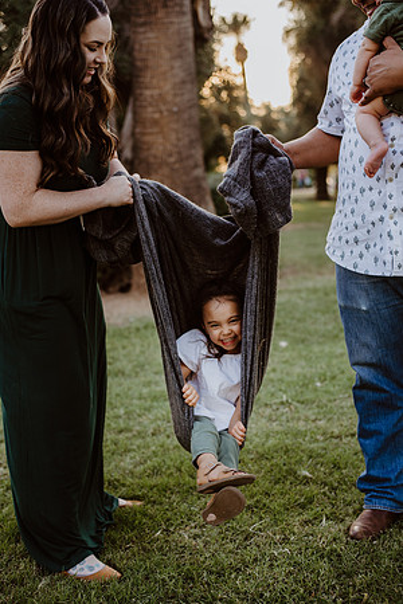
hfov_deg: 27.0
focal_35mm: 50
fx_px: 840
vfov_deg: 39.6
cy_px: 302
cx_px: 202
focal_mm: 50
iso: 200
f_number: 2.8
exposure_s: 1/320
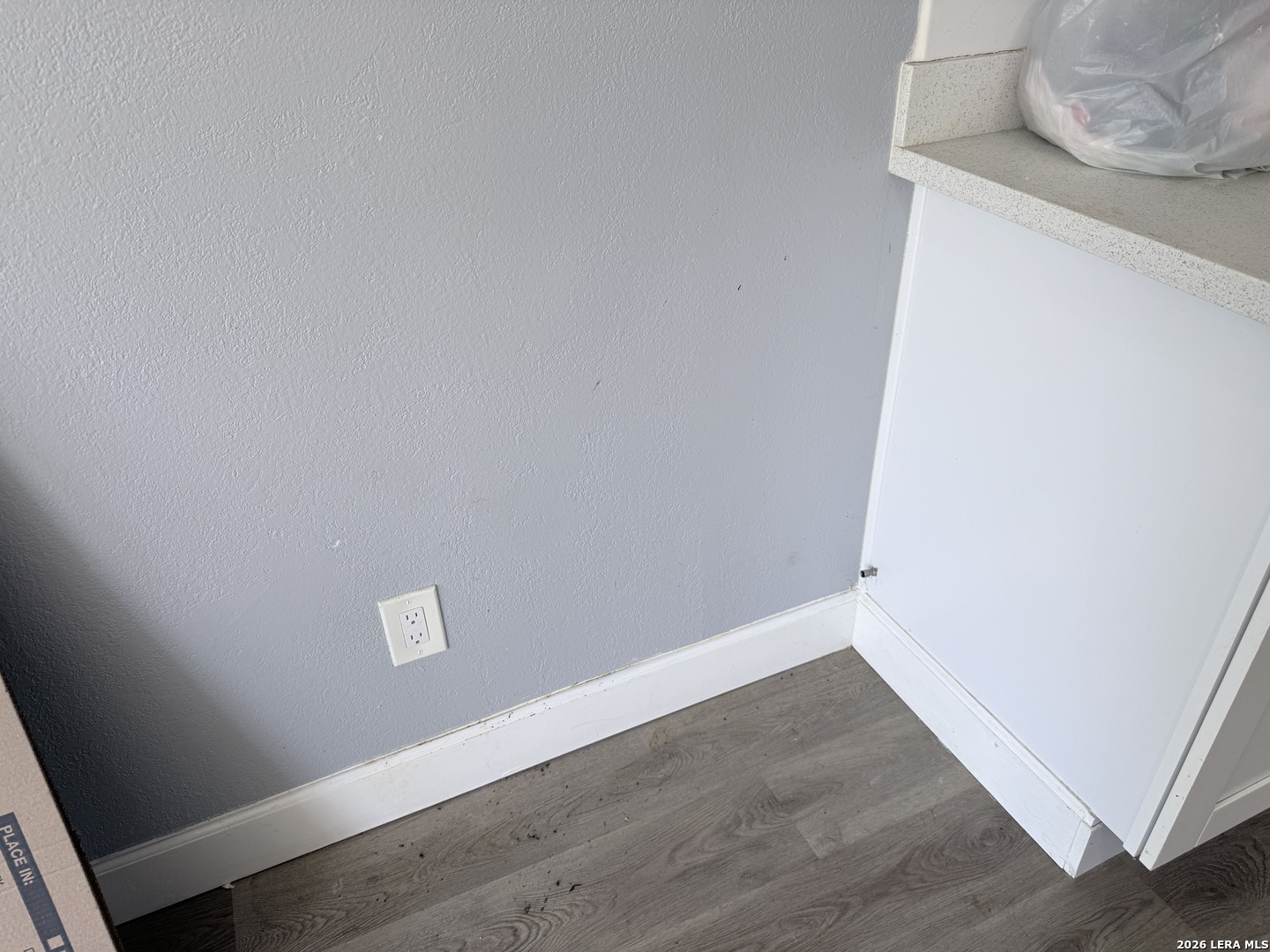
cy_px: 476
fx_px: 881
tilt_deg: -33.7
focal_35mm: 24
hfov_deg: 71.6
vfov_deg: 56.8
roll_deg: +1.6
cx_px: 635
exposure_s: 1/138
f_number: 1.78
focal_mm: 6.76
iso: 50
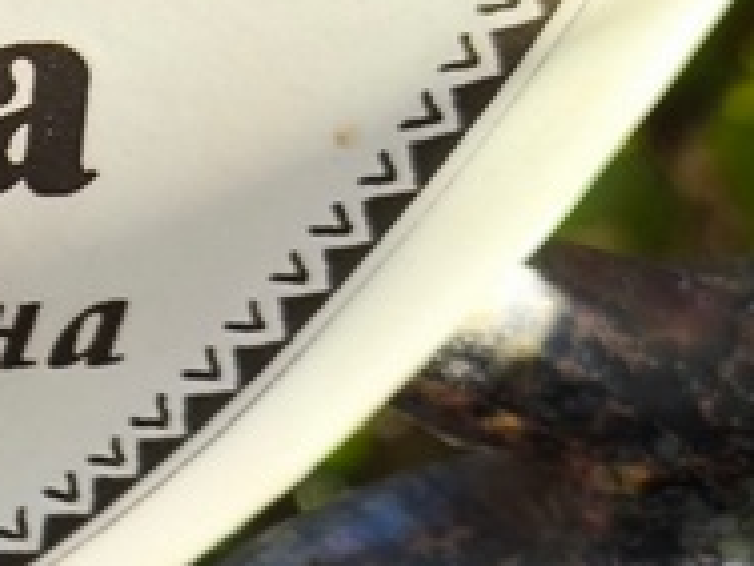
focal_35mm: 213
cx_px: -704
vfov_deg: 7.0
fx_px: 4640
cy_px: 293
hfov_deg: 8.8
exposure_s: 1/189
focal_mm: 4.71
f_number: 1.7
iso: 50
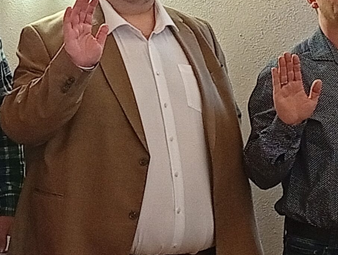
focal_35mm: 167
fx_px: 1633
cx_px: 24
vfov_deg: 8.9
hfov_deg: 11.7
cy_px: 74
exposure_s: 1/33.3
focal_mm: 3.98
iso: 375
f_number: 1.8
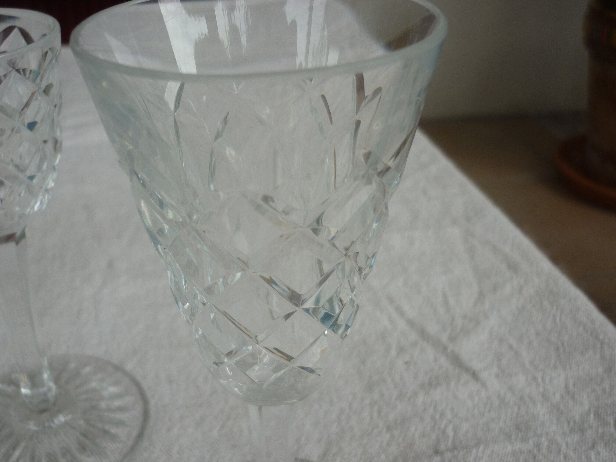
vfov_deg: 38.7
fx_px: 658
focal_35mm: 37
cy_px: 237
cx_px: 286
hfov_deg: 50.1
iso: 80
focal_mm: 5.5
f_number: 2.8
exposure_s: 1/250
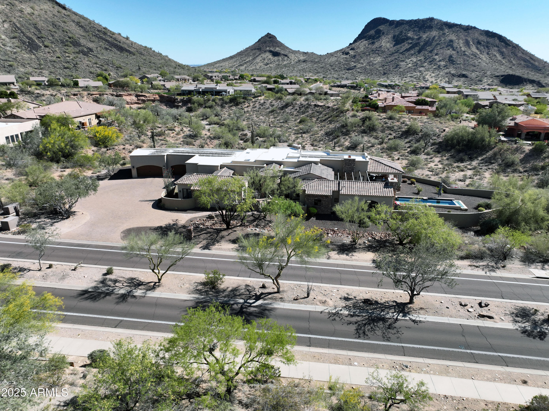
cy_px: 206
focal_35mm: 24
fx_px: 380
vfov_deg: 56.8
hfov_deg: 71.6
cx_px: 274
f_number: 2.8
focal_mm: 12.29
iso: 110
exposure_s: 1/1600
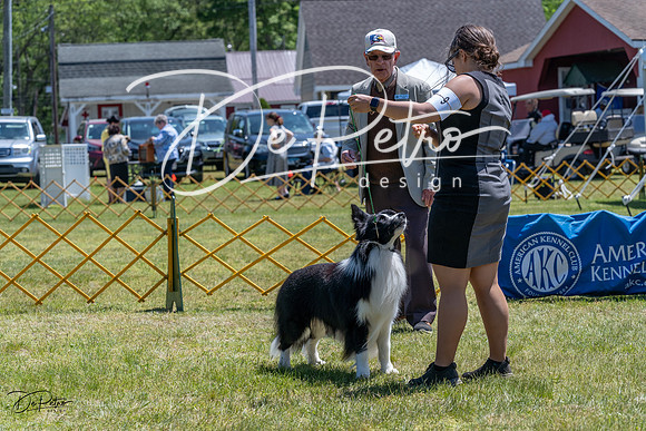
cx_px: 323
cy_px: 216
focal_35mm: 106
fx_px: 1902
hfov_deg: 19.3
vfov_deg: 12.9
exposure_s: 1/1600
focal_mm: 106
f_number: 7.1
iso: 800
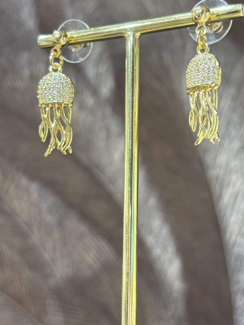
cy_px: 137
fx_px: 601
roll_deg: -1.5
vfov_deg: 30.2
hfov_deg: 22.9
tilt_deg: +7.3
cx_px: 148
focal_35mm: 64
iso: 80
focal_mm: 5.96
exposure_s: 1/50
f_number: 1.6
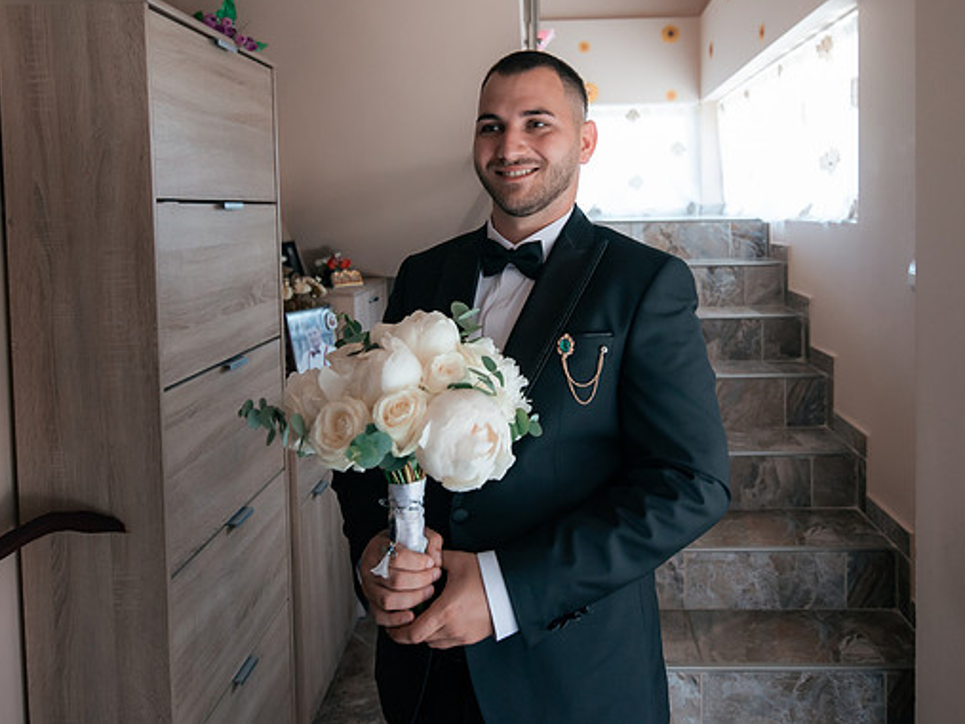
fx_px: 753
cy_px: 250
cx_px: 537
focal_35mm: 27
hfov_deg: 65.1
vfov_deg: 50.5
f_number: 3.2
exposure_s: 1/500
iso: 1600
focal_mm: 19
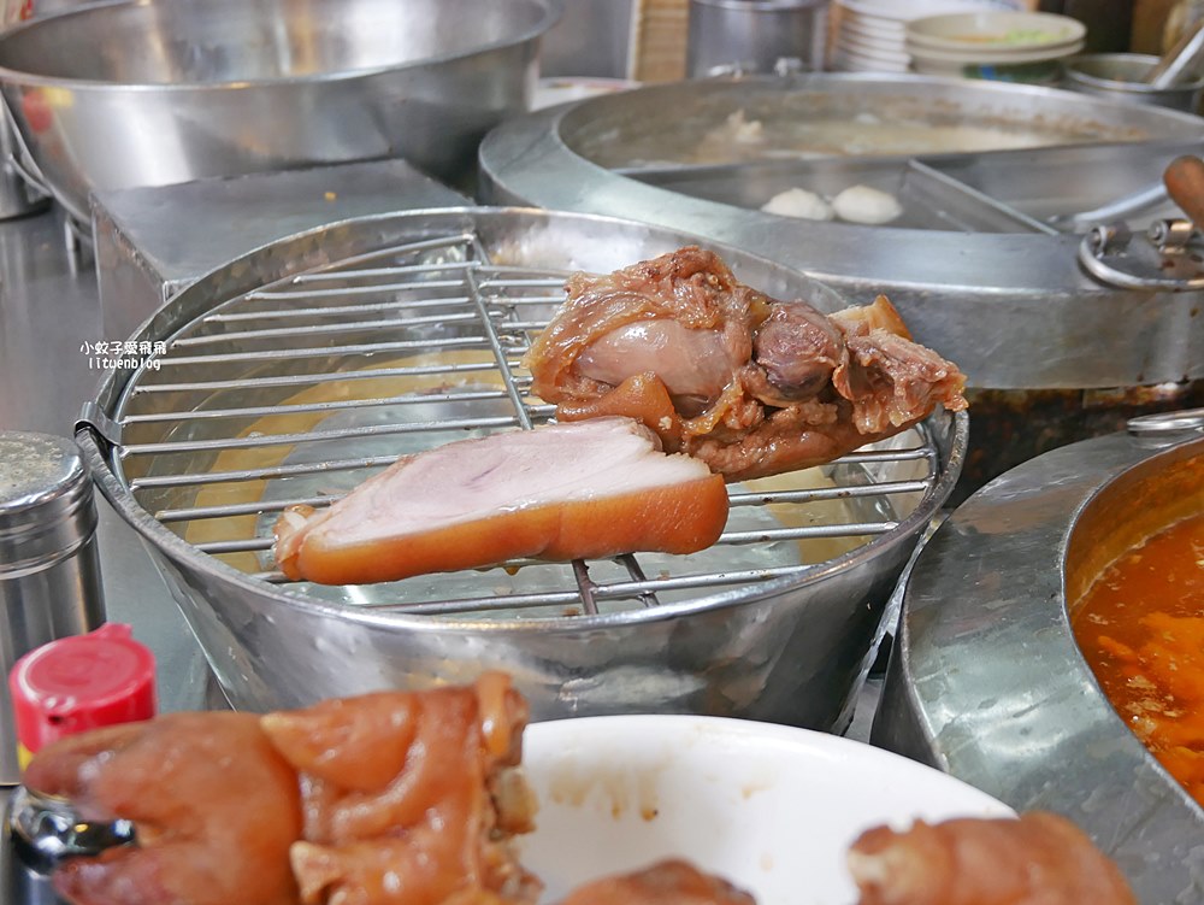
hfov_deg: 39.6
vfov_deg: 30.3
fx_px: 1670
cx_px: 602
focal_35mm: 48
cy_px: 452
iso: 640
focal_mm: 24
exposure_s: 1/60
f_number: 4.8
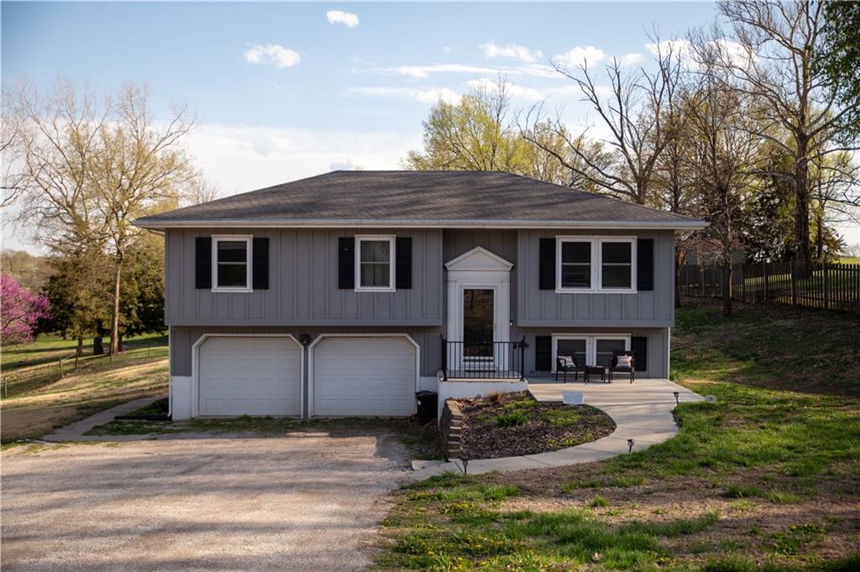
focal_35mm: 38
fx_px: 907
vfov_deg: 35.0
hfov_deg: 50.7
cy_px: 286
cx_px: 430
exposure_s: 1/1250
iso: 80
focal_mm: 38
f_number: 2.8
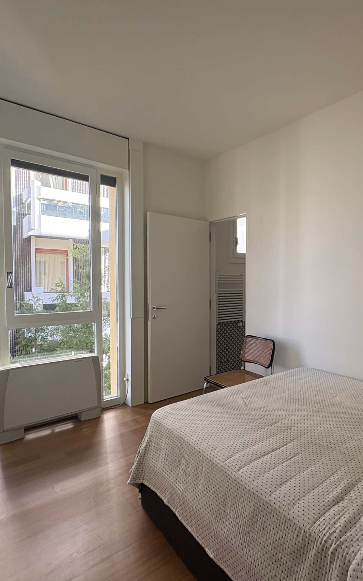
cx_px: 292
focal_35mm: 20
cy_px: 291
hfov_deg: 55.4
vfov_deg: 85.1
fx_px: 317
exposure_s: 1/134
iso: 100
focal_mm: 2.22
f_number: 2.2
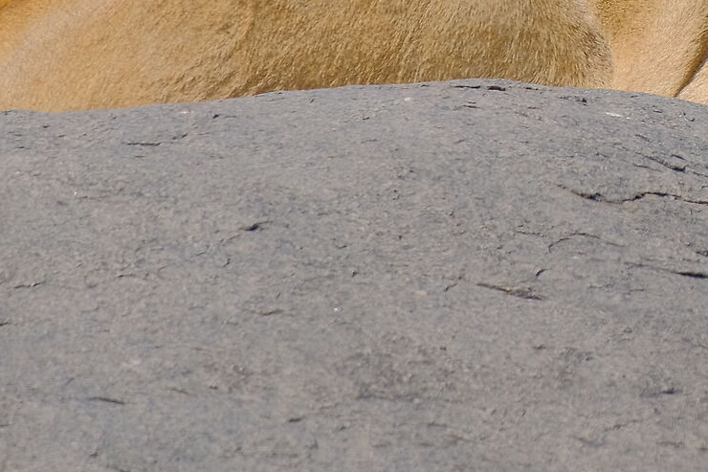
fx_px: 28685
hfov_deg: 1.4
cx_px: 849
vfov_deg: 0.9
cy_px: -58
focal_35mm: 1459
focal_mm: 300
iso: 320
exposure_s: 1/900
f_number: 7.1
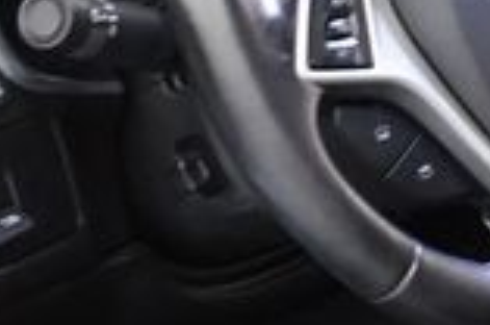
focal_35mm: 184
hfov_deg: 10.9
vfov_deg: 7.4
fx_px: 2499
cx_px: 624
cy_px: 97
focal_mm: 30
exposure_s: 1/60
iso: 5000
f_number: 4
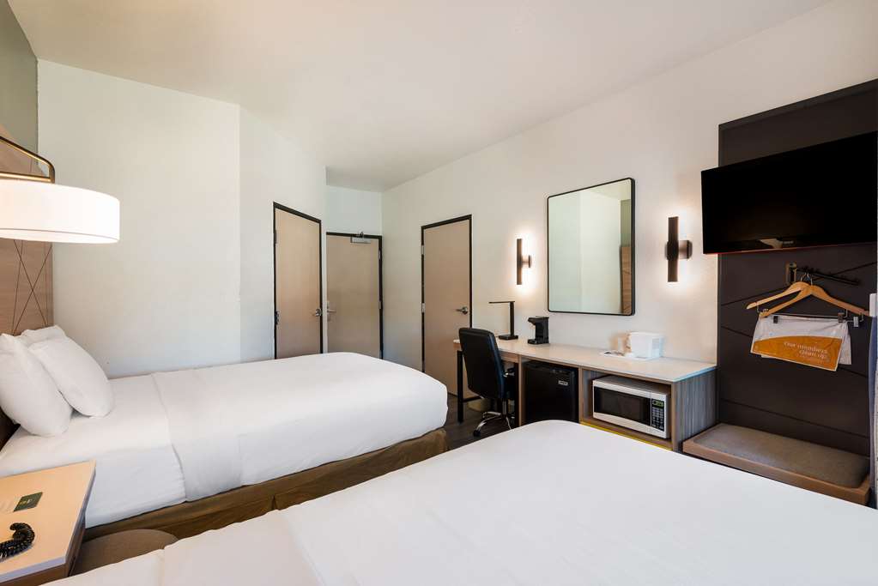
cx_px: 439
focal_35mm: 16
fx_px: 378
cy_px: 293
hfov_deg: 98.5
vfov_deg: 75.6
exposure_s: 1/1.67
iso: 250
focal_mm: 15.5
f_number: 10
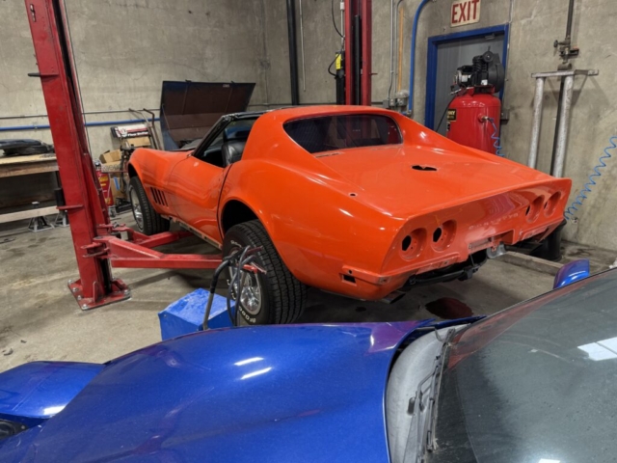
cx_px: 308
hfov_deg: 71.6
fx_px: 428
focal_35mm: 24
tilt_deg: -16.6
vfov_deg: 56.8
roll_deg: +2.4
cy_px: 232
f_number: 1.78
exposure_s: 1/60
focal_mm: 6.76
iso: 160
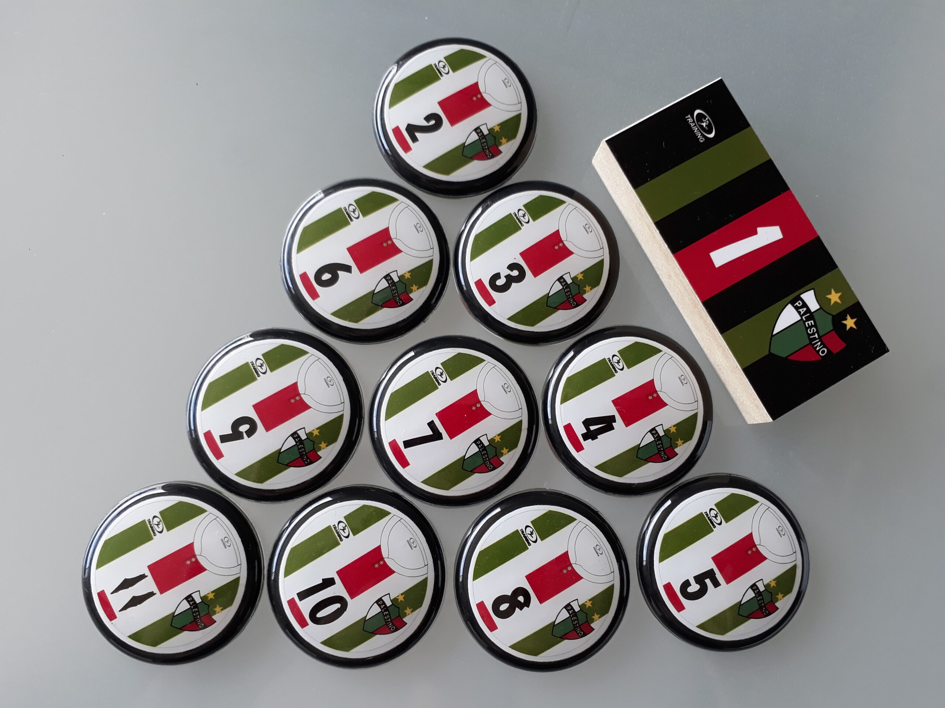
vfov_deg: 51.4
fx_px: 737
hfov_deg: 65.3
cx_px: 472
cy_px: 354
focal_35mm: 27
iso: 64
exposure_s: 1/50
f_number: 1.9
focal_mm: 3.6
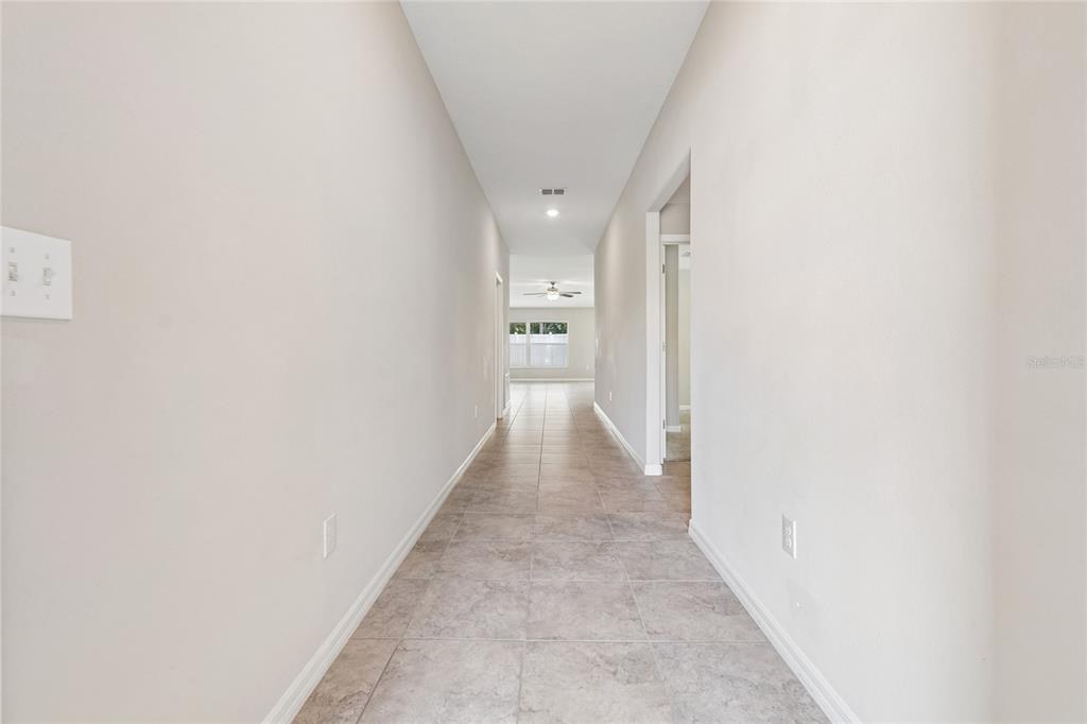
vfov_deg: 77.3
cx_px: 544
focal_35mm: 15
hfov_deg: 100.4
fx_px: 453
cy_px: 362
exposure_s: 1/5
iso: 100
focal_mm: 10
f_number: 7.1
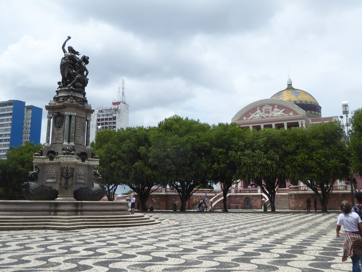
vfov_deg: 39.7
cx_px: 181
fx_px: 376
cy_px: 136
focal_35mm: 36
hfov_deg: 51.4
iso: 80
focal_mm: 6.3
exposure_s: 1/1000
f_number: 3.7
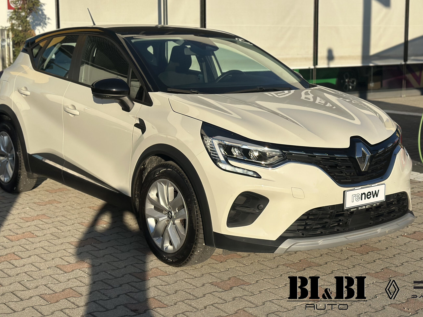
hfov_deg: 32.7
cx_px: 195
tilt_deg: -6.1
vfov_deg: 24.8
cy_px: 125
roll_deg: -0.3
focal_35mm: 59
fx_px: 721
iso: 100
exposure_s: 1/8197
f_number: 1.78
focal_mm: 6.86
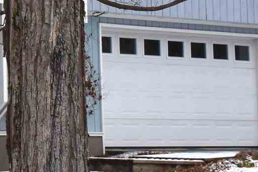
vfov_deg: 6.4
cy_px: -68
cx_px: -318
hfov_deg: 8.9
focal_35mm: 214
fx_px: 1534
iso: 720
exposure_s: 1/500
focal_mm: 24
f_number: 8
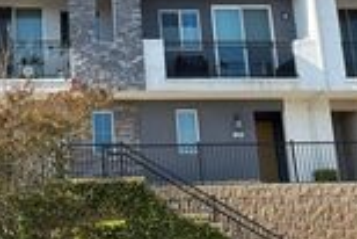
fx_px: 804
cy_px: 17
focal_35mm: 81
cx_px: 79
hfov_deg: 24.7
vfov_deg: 16.6
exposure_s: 1/1905
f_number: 1.78
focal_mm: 6.76
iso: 64
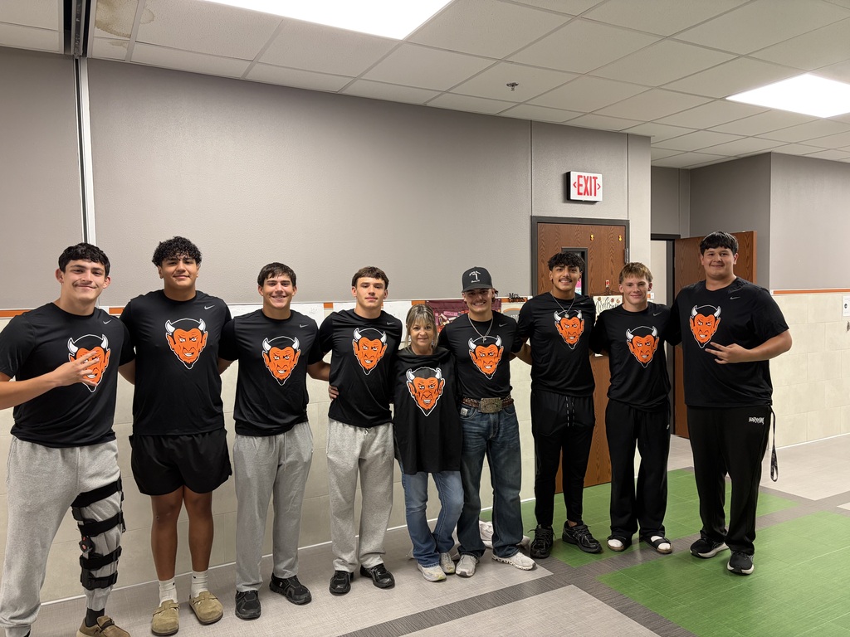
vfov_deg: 53.1
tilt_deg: -2.5
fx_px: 638
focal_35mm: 26
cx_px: 425
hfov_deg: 67.3
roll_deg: +1.1
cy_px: 318
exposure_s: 1/60
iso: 200
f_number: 1.6
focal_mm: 5.96
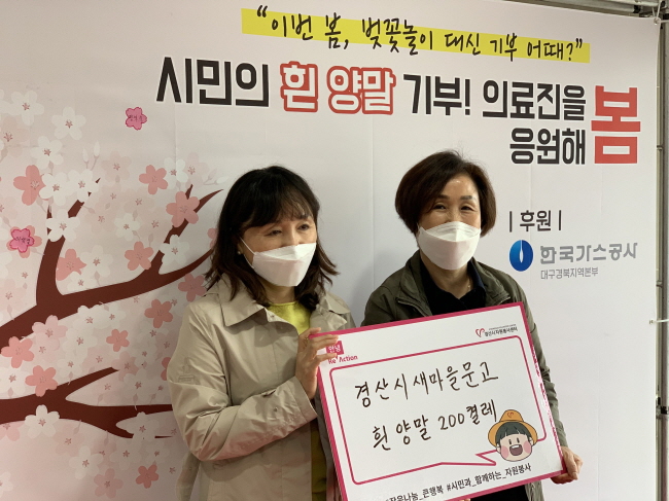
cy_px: 250
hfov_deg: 36.8
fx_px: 1005
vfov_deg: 28.0
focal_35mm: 52
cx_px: 334
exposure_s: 1/120
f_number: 2.4
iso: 100
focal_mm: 6
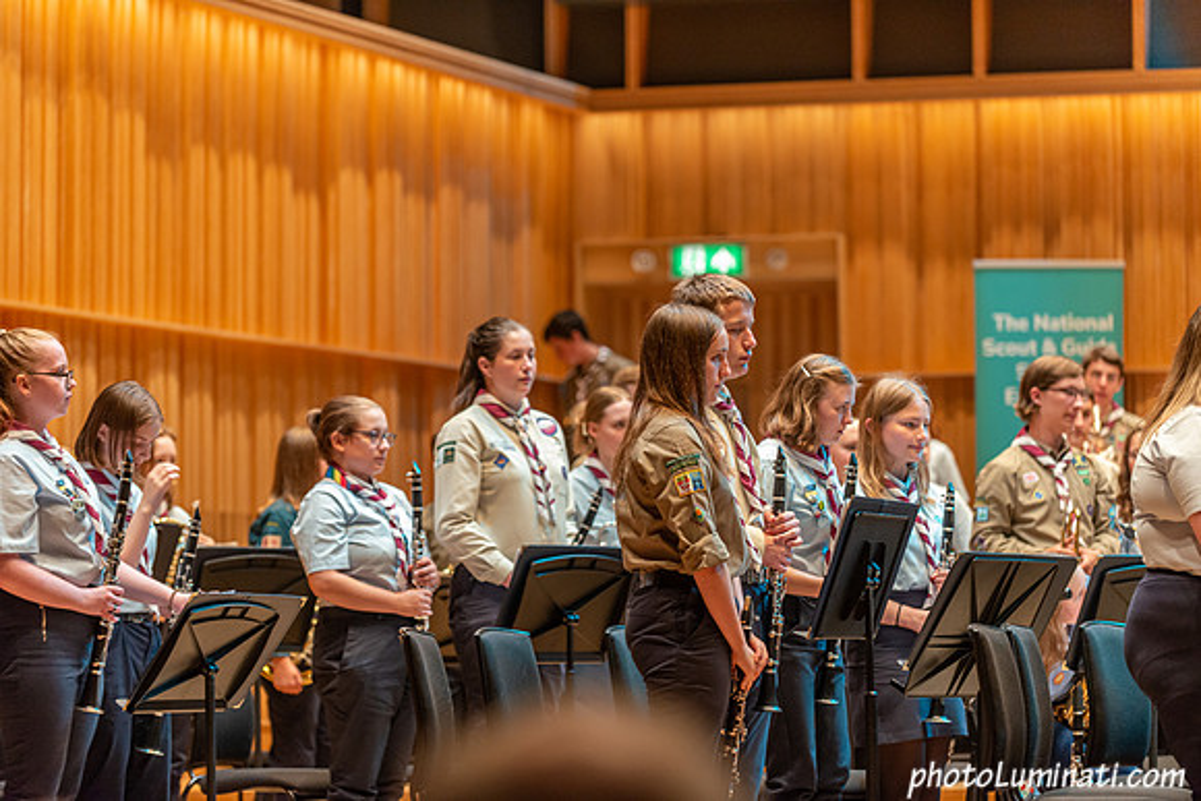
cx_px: 600
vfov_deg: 11.4
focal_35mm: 120
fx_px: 4004
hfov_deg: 17.1
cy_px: 400
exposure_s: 1/125
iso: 2000
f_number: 2.8
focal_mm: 120
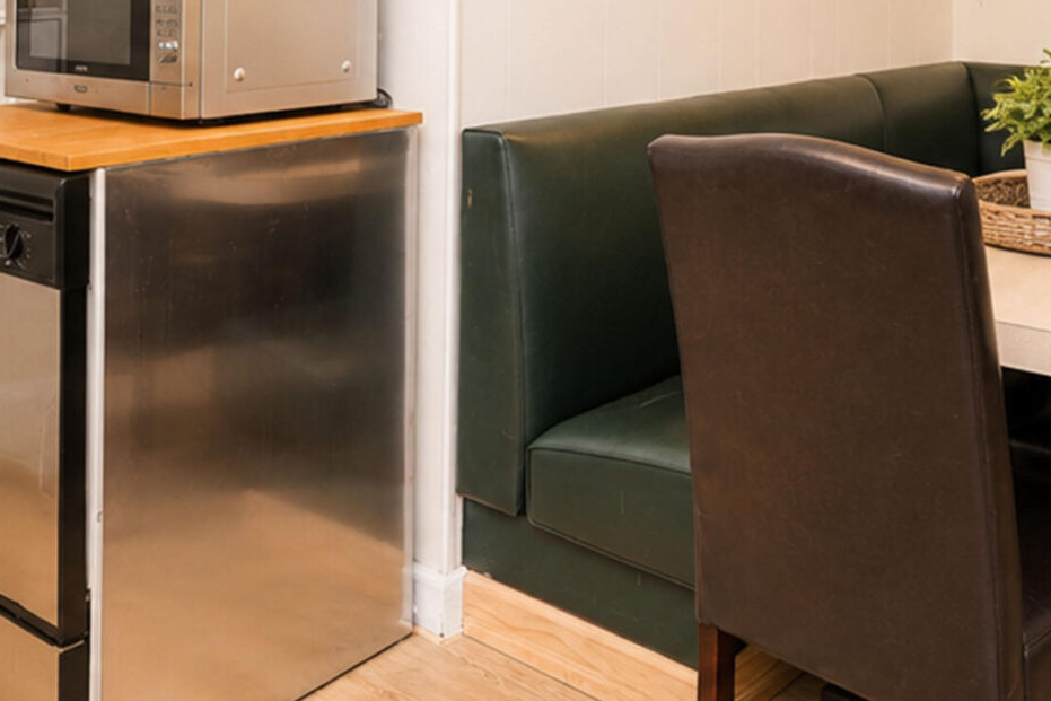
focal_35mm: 44
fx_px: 1285
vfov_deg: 28.2
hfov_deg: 44.1
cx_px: 662
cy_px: -36
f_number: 4
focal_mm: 16
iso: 64
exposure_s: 1/10
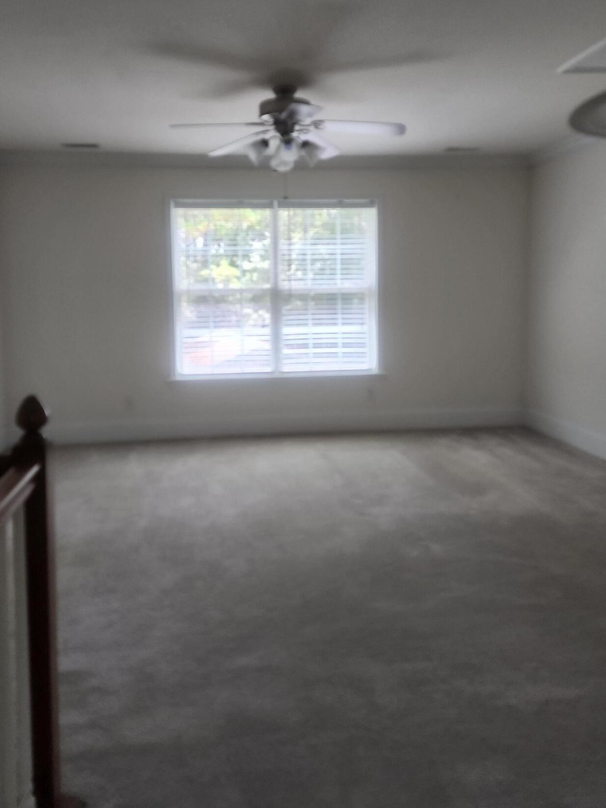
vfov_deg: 63.1
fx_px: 654
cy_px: 339
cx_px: 274
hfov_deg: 49.7
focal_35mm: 28
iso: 160
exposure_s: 1/180
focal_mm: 6.4
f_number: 1.8
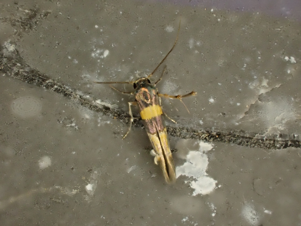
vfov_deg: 23.7
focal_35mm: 62
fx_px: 539
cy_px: 113
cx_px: 150
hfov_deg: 31.2
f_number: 5
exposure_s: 1/60
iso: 1000
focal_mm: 11.09
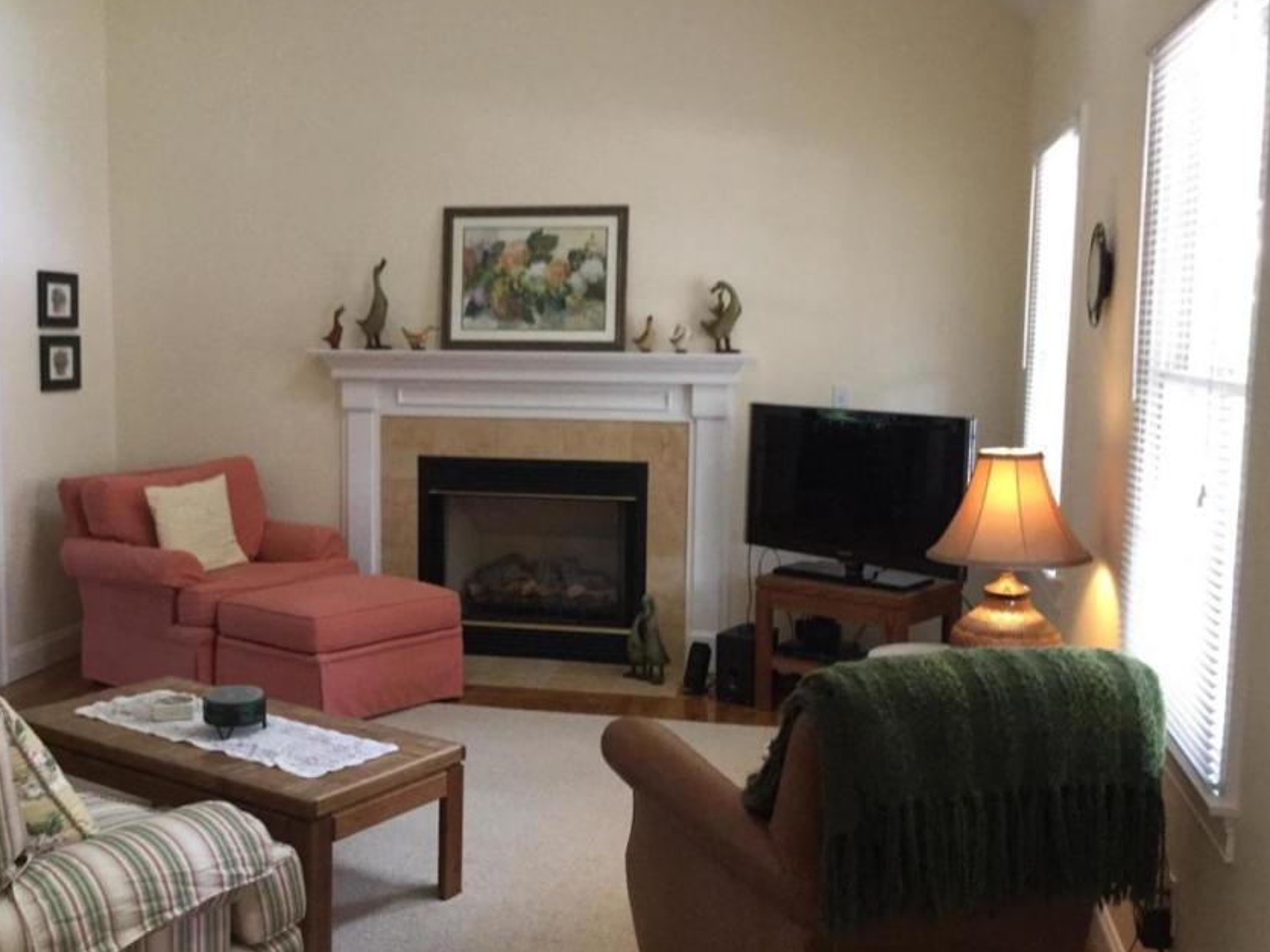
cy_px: 469
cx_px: 539
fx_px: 1394
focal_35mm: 38
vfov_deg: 37.7
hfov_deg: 48.8
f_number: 2.4
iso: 200
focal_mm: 3.3
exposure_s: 1/30
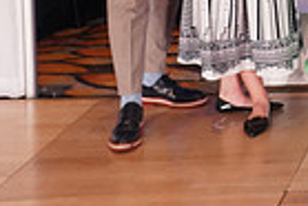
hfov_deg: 14.9
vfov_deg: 10.5
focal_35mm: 121
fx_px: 1036
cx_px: 543
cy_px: -194
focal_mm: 29
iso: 2500
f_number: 5
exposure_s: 1/200
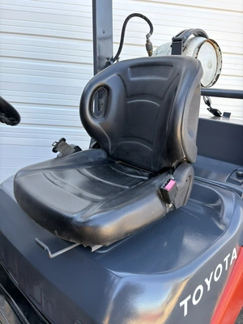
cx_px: 122
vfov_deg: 67.3
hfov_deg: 53.1
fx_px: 243
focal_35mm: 26
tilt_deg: -15.8
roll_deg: -4.5
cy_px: 162
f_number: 1.6
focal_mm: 5.96
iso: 64
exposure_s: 1/245
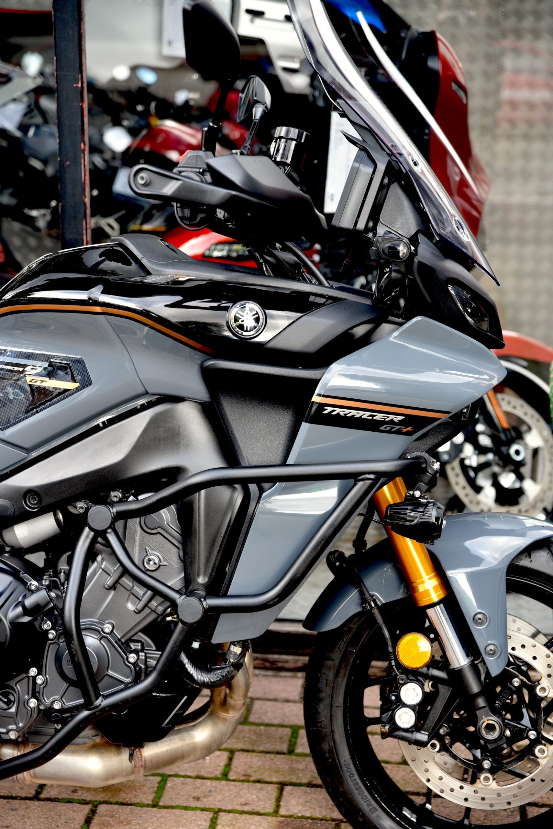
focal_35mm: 70
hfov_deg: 19.5
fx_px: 1611
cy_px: 414
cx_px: 276
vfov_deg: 28.8
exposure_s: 1/60
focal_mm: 70
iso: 200
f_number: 3.5
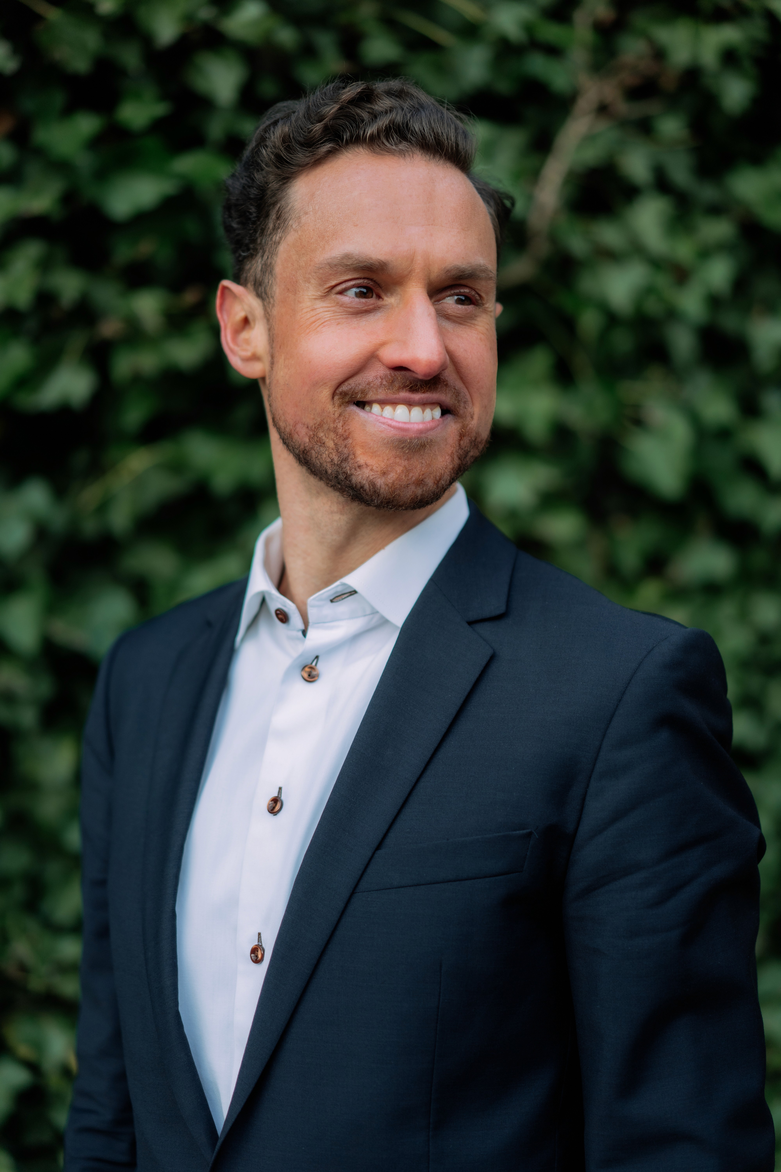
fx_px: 1790
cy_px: 586
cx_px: 390
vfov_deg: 36.2
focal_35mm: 55
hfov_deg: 24.6
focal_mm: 55
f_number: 1.8
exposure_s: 1/1000
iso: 250
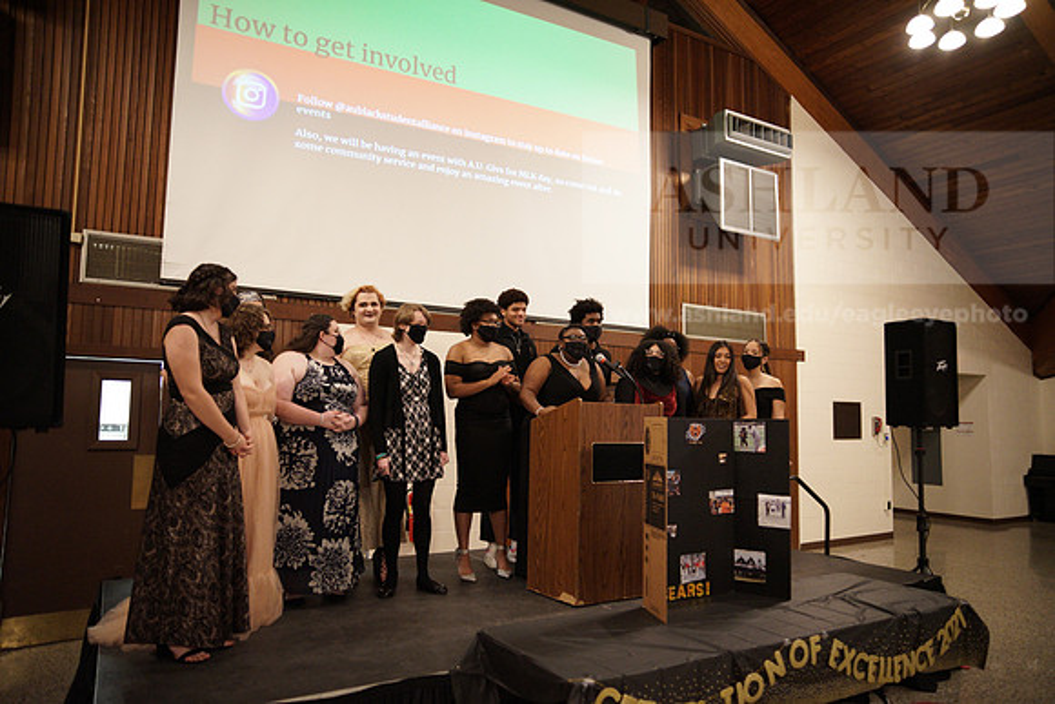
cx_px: 528
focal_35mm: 24
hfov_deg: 73.7
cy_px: 352
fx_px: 703
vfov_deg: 53.2
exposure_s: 1/80
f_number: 1.8
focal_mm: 24
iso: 3200
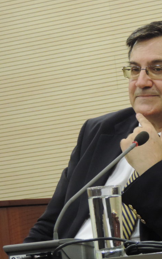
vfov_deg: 7.4
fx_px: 2005
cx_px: 148
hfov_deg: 4.6
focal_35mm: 284
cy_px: 130
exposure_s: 1/25
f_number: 4.6
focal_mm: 35.6
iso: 800
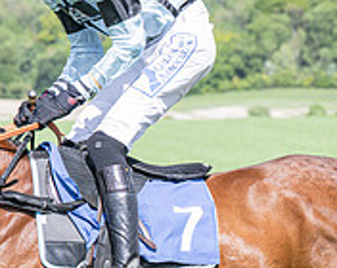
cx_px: 34
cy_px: 273
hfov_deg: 5.8
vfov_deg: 4.6
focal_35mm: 335
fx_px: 3334
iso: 400
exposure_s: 1/3200
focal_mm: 75
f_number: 4
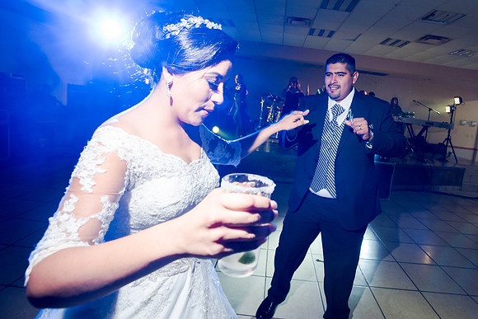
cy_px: 135
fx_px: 260
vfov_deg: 62.7
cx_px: 276
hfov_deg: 84.5
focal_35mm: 20
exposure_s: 1/100
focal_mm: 17
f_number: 4
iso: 1600
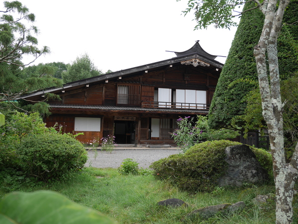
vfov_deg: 41.8
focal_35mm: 34
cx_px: 149
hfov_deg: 53.9
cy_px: 112
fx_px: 293
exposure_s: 1/160
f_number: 5
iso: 200
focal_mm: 17
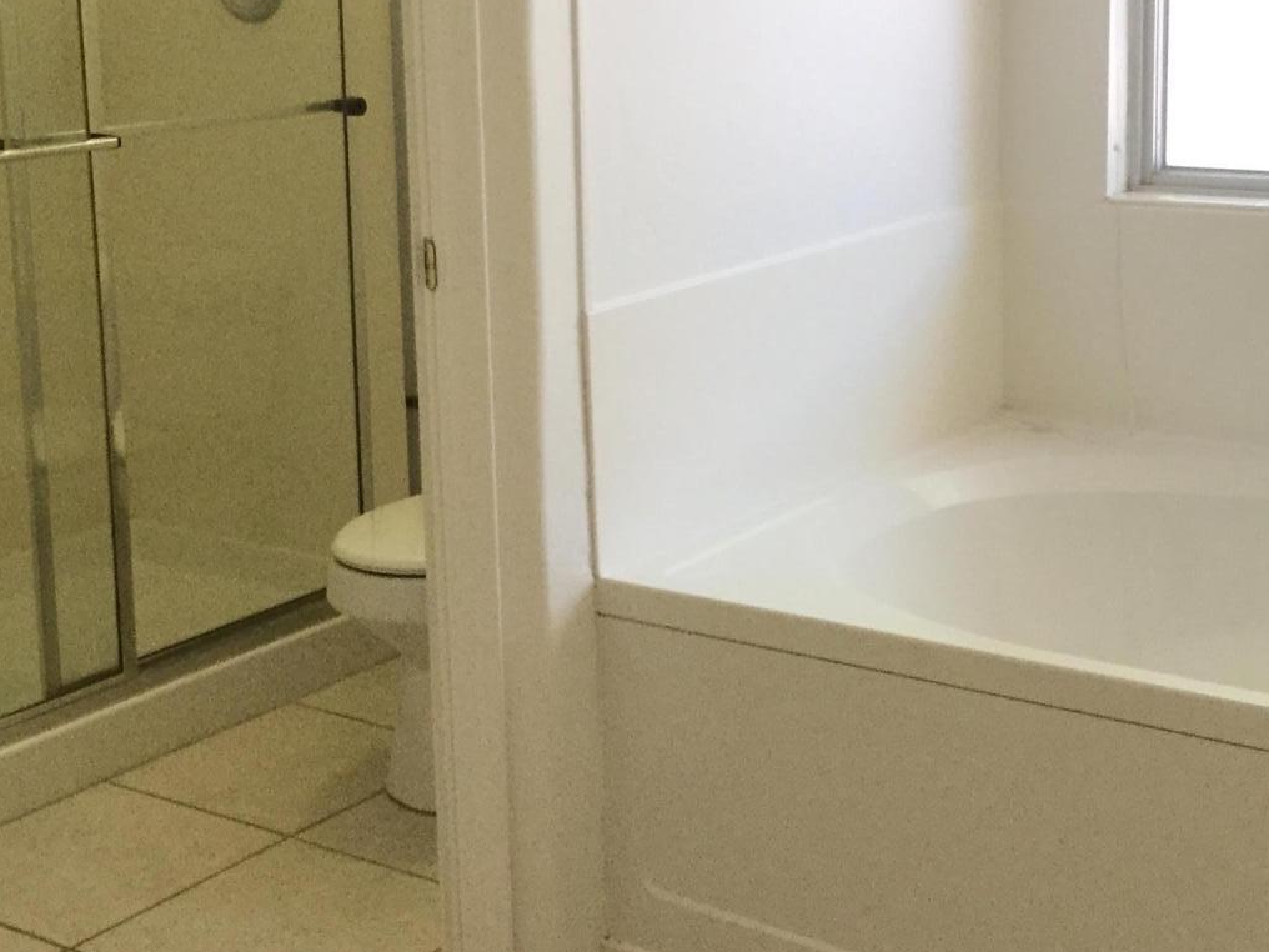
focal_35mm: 61
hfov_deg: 31.7
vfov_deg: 23.9
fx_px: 2236
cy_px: 286
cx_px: 586
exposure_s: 1/30
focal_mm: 3.3
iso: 100
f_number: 2.4
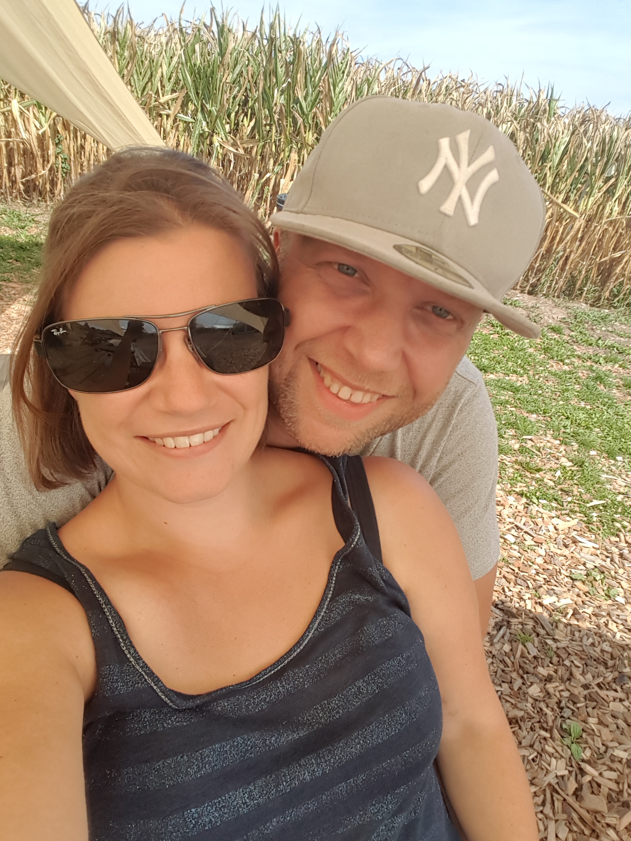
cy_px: 421
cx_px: 322
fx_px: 535
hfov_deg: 61.1
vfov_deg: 76.4
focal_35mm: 22
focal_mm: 2.1
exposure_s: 1/988
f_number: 1.7
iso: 50
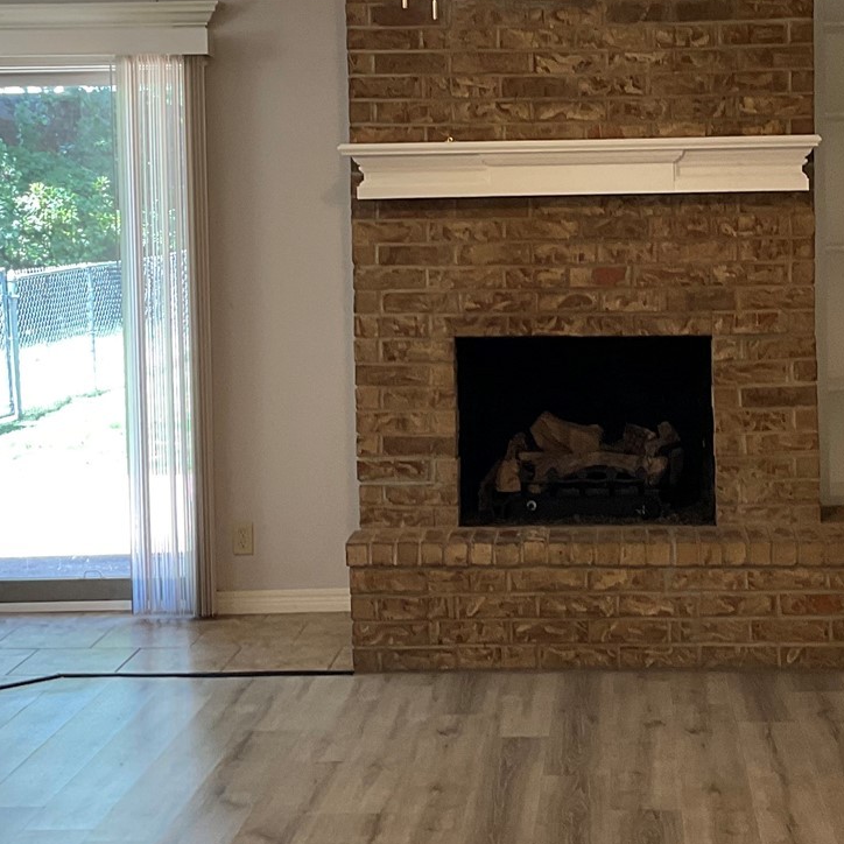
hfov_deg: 25.2
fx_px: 1876
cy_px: 301
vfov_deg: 25.3
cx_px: 550
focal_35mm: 68
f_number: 1.8
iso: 64
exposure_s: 1/60
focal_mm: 3
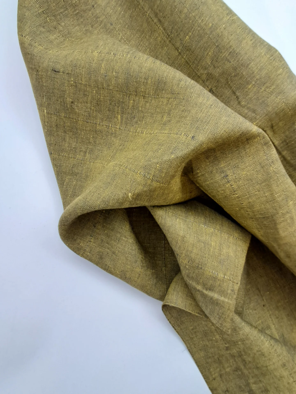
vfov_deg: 94.5
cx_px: 148
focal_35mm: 16
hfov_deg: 78.1
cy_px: 197
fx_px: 182
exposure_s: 1/50
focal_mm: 1.64
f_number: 2.2
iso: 40
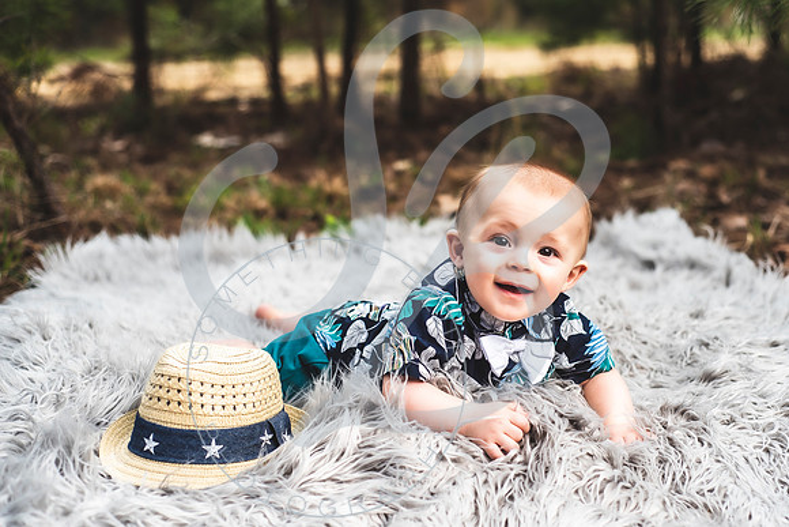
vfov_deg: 24.6
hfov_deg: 36.1
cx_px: 435
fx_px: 1208
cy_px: 290
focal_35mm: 55
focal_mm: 50
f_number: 2.8
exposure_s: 1/1600
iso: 100
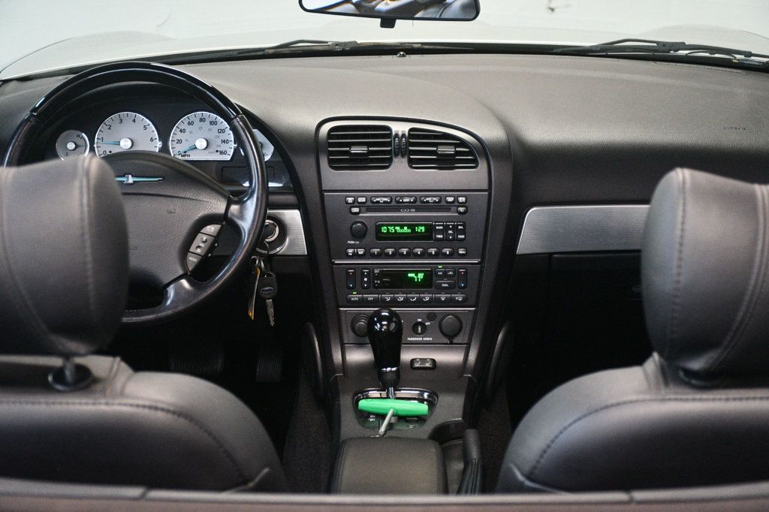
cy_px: 256
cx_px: 384
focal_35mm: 72
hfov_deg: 28.1
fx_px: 1537
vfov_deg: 18.9
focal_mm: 48
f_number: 4.5
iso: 3600
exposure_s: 1/60
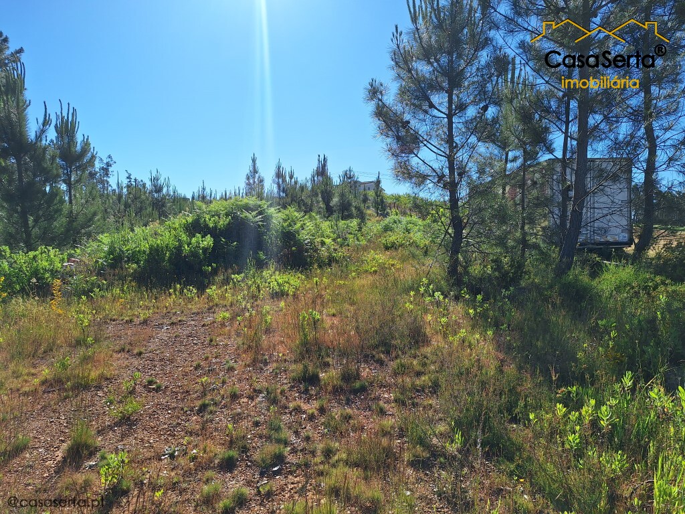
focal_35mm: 23
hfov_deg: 73.9
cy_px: 257
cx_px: 342
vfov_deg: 58.9
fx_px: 455
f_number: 1.8
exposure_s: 1/3774
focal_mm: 5.54
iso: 40
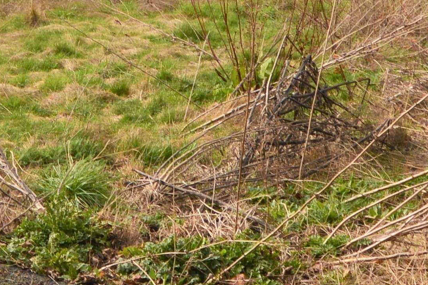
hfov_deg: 24.1
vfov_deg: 15.8
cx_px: 80
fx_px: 986
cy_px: -50
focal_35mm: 83
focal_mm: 10
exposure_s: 1/200
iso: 100
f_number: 9
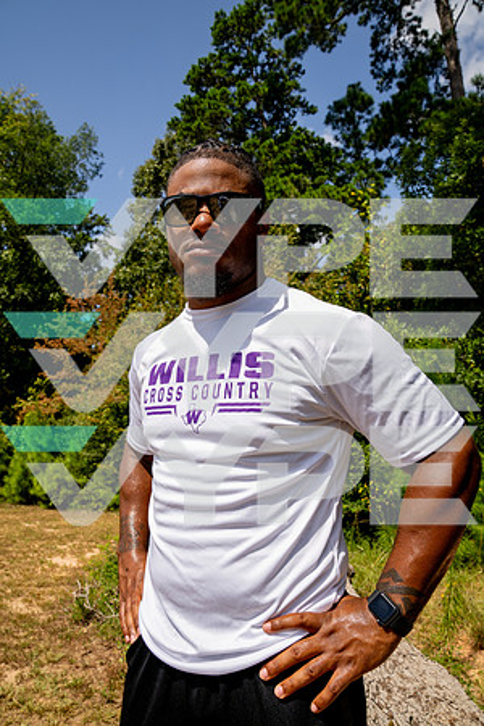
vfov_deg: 73.7
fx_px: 484
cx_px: 242
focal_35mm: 24
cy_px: 363
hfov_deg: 53.1
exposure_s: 1/500
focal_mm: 24
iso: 100
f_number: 7.1
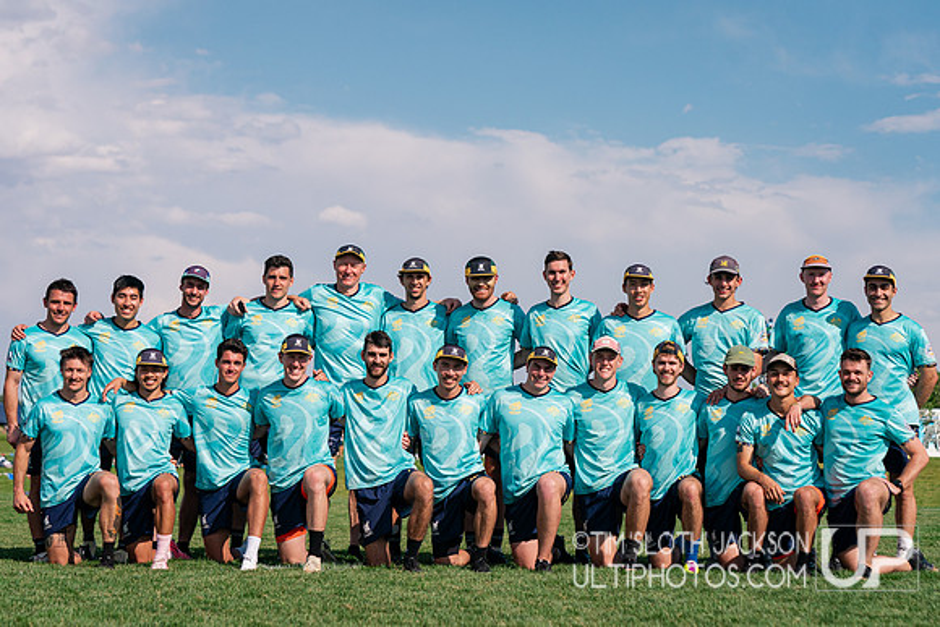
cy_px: 313
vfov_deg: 18.1
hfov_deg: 26.8
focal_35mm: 76
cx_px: 466
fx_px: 1972
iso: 500
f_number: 4
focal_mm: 71
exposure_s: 1/6400
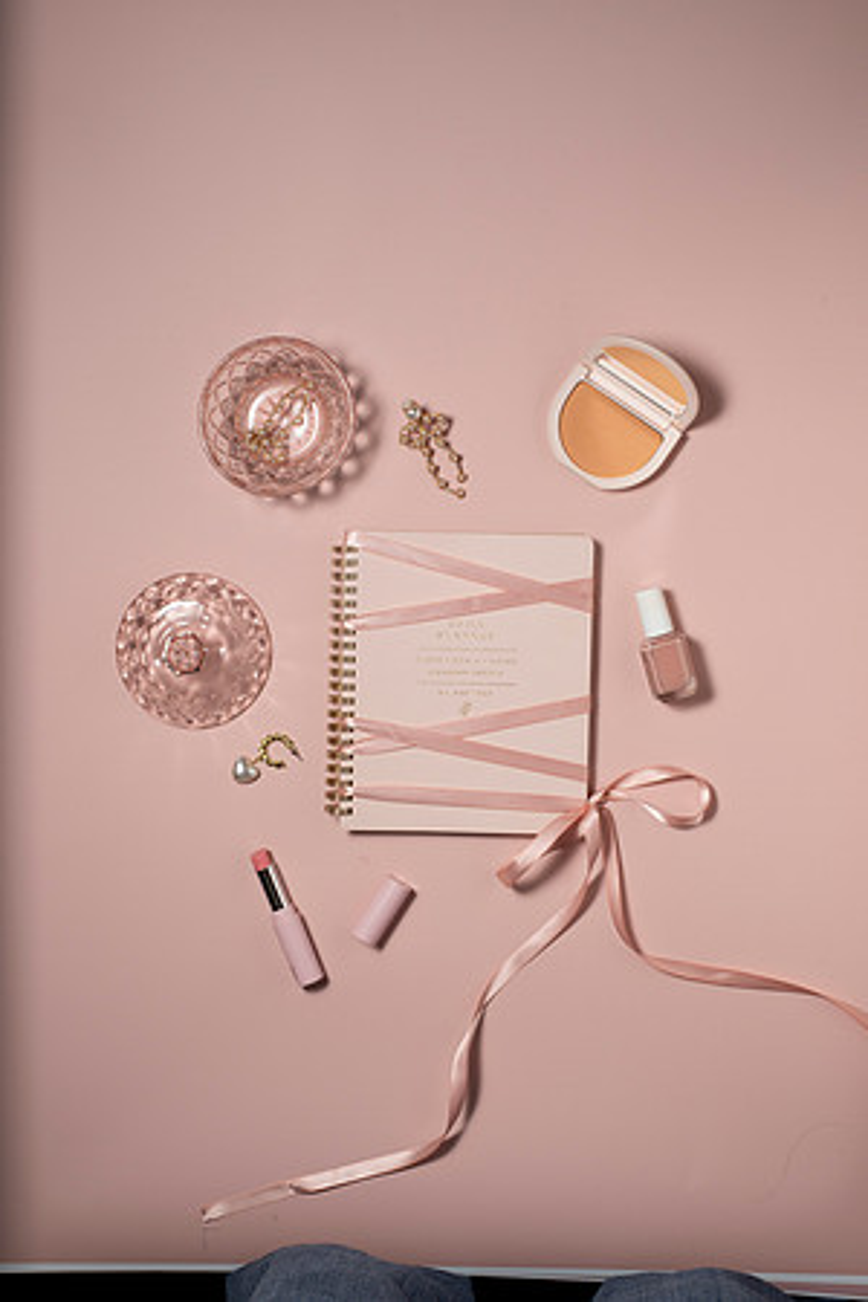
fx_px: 1808
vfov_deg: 39.6
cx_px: 434
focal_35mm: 50
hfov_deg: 27.0
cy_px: 651
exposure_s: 1/250
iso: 200
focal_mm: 50
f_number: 13
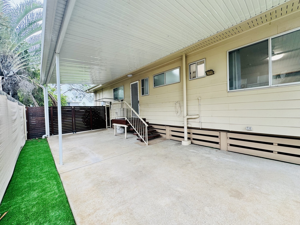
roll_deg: +2.8
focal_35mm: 14
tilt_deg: -0.9
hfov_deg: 102.1
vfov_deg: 85.7
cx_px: 150
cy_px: 112
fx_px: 121
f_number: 2.2
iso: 40
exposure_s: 1/99
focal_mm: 2.22
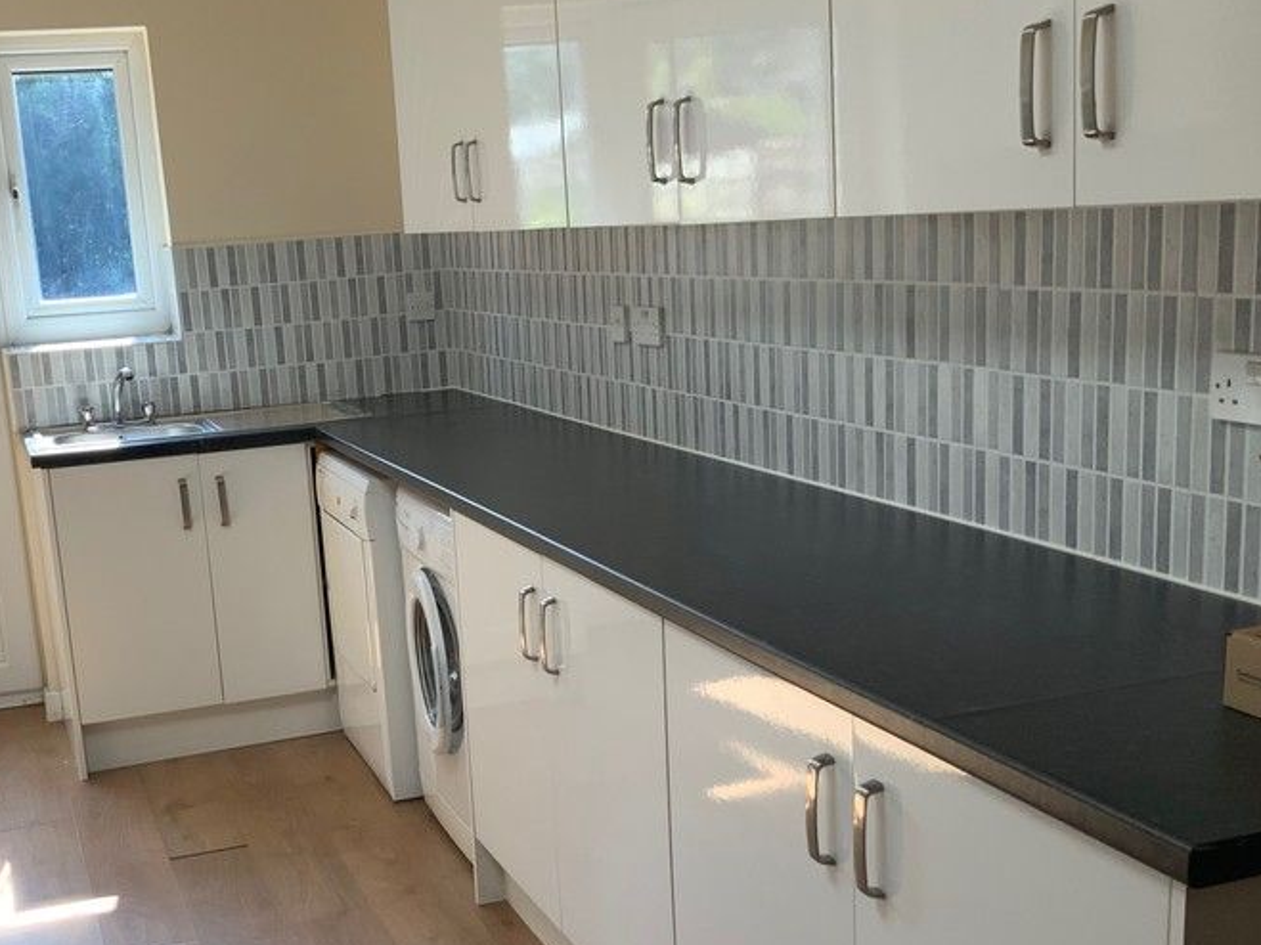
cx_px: 415
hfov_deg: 42.3
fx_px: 1603
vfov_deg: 32.7
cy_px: 601
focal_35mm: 44
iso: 40
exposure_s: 1/122
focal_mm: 3
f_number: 1.8
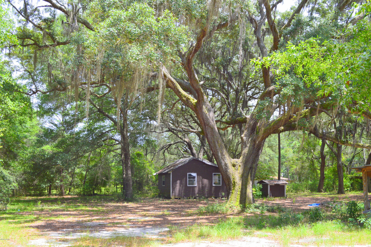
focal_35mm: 39
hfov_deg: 49.6
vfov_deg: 34.1
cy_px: 124
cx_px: 186
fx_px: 402
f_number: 10
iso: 400
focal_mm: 26
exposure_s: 1/200
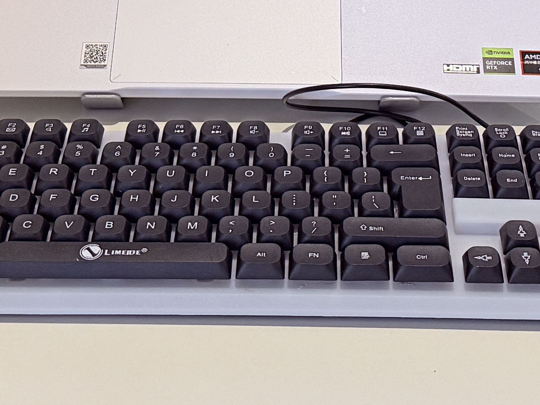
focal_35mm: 91
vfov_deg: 15.6
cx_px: 307
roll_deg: -0.6
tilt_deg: -20.0
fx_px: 1420
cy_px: -90
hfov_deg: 21.5
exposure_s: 1/60
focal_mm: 6.76
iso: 320
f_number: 1.78
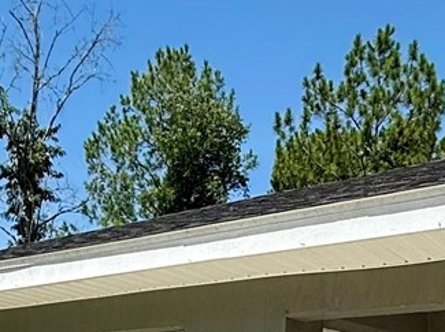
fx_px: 886
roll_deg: -1.0
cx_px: 120
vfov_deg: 17.8
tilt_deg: -7.2
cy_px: 567
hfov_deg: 27.9
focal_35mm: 69
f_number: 2.2
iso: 50
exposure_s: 1/3289
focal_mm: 2.22
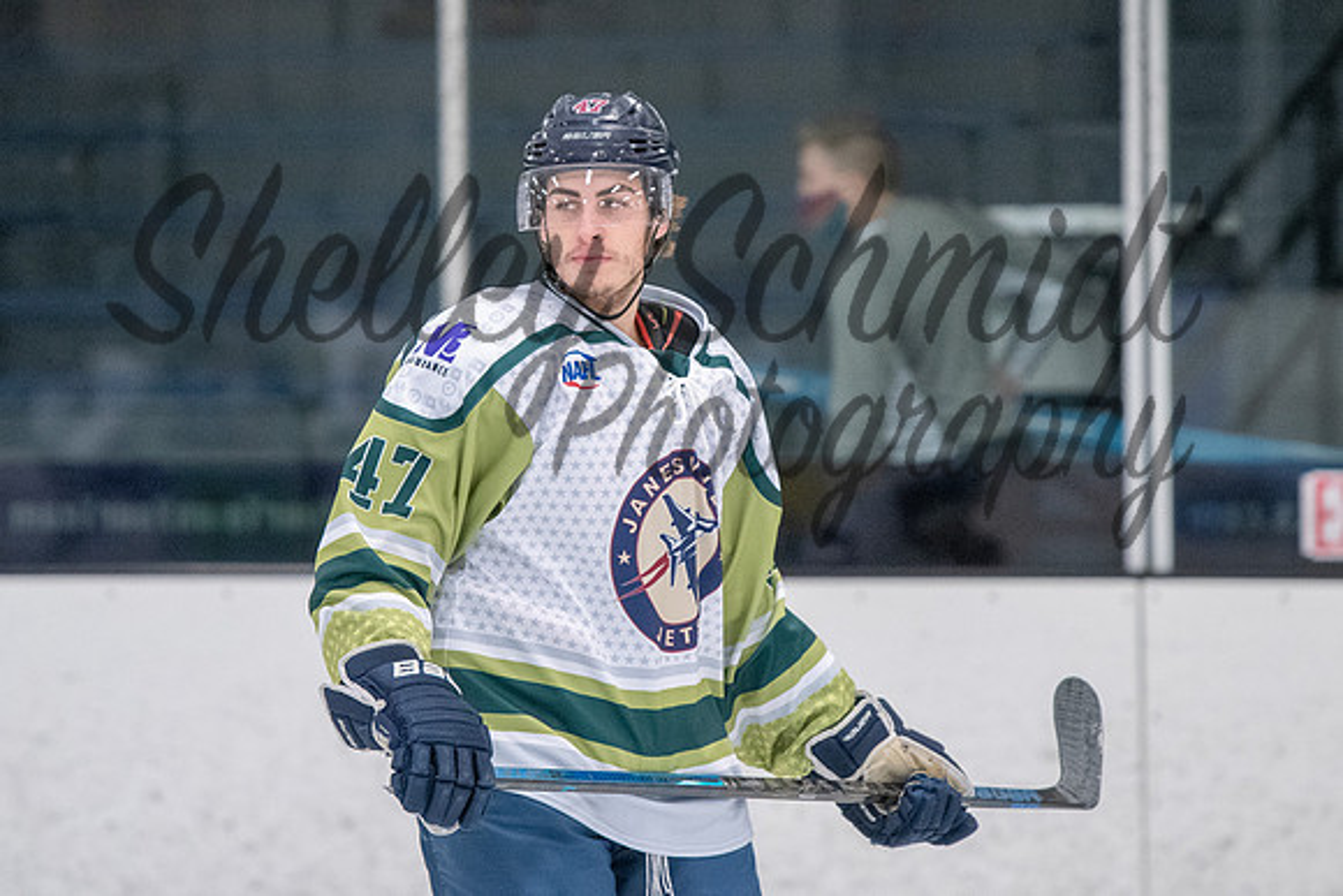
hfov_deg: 5.7
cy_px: 377
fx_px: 13446
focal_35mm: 360
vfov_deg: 3.8
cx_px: 576
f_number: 3.5
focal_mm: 200
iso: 2000
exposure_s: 1/800
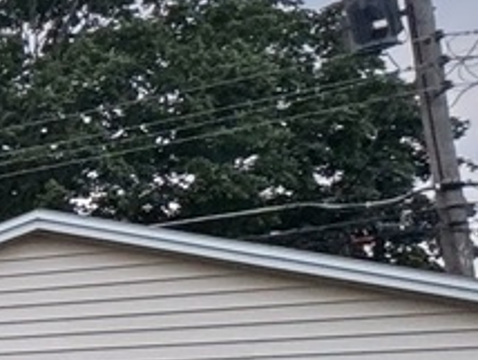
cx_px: -1014
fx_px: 1299
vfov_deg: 15.1
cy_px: 447
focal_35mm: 94
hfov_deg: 11.0
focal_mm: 2.22
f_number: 2.2
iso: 200
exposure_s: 1/99
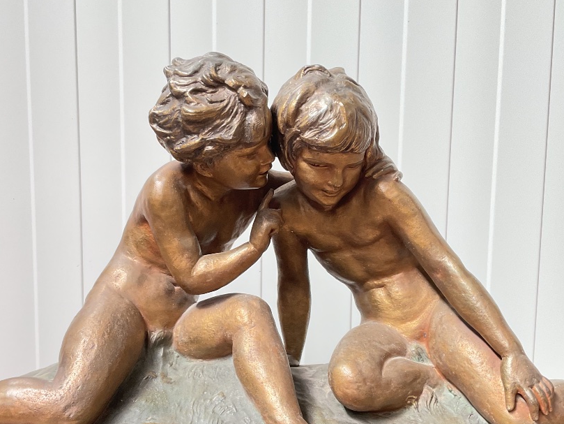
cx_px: 244
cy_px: 239
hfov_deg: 43.7
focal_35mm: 43
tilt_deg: -6.5
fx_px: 701
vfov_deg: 33.6
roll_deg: -1.0
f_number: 1.8
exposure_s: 1/120
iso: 32
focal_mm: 3
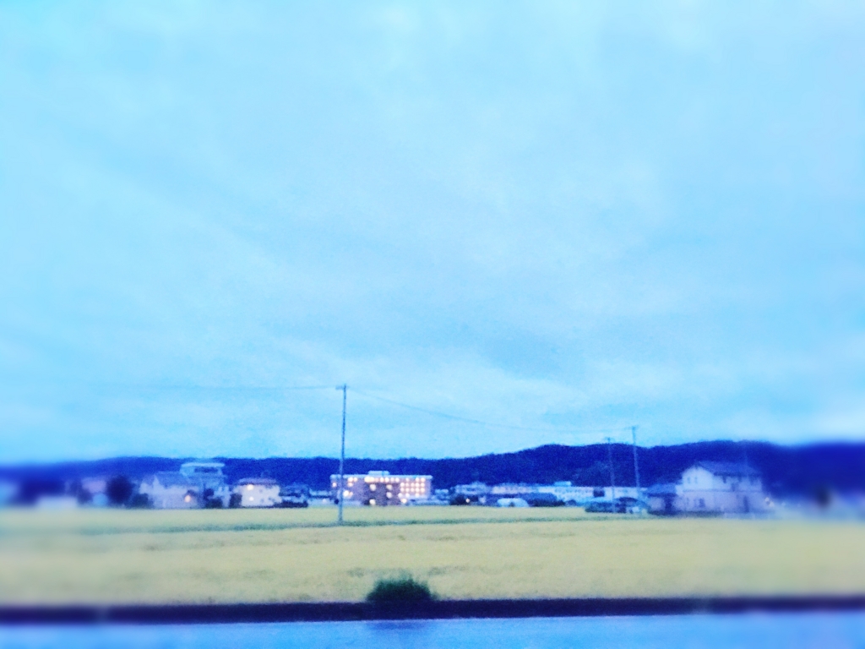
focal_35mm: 29
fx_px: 725
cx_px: 432
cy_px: 324
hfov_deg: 61.7
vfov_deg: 48.2
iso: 320
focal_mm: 4.15
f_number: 2.2
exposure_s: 1/15
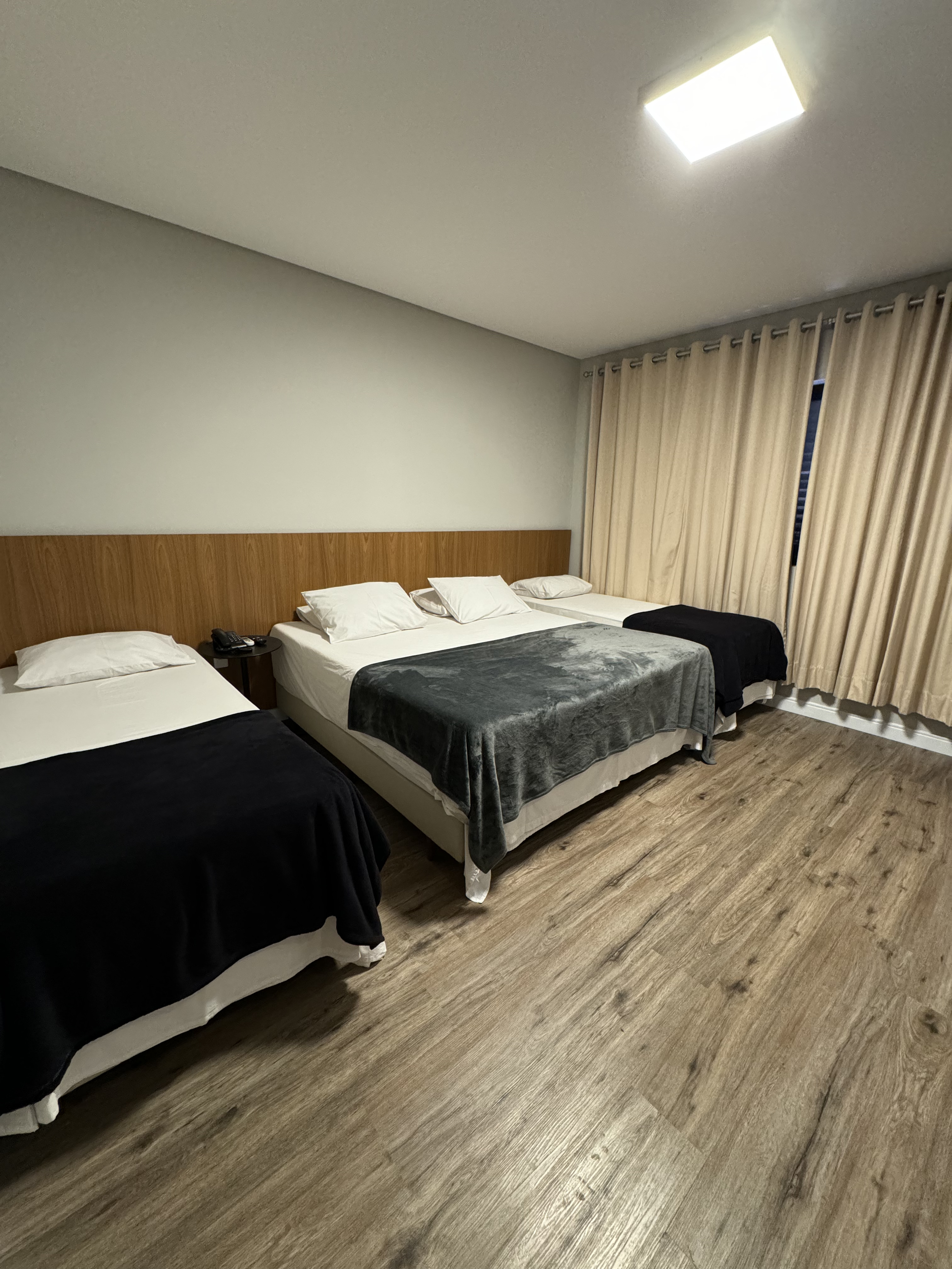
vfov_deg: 102.1
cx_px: 476
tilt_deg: -14.5
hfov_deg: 85.7
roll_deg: -0.1
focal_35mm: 14
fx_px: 513
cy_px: 634
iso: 500
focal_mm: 2.22
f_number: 2.2
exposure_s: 1/60
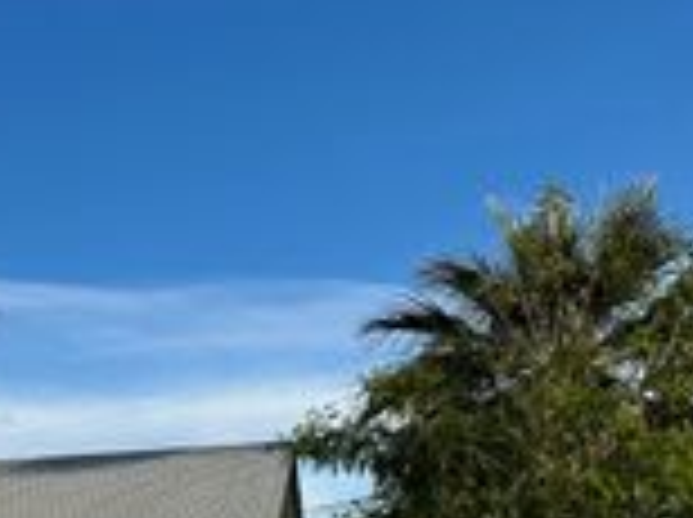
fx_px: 1559
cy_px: 655
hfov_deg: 20.9
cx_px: -378
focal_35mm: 78
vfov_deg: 17.7
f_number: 1.78
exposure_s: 1/4762
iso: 80
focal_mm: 6.86
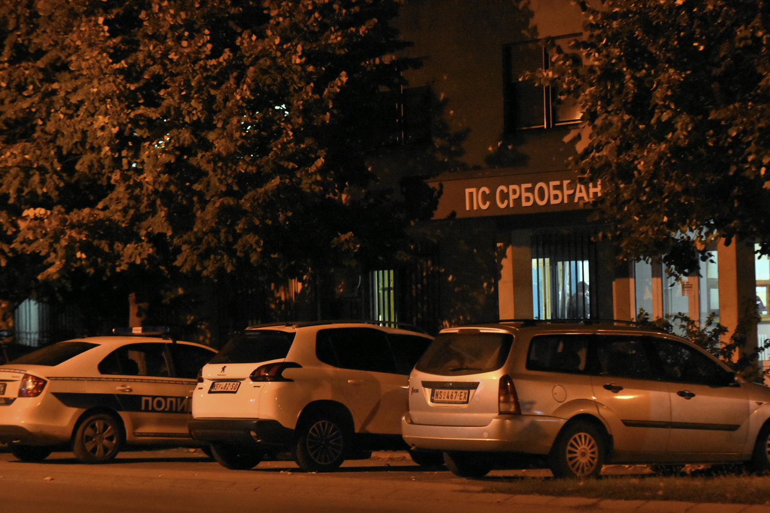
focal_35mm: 123
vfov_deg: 11.1
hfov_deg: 16.7
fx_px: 2631
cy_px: 256
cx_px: 385
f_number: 3.2
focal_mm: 82
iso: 4000
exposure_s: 1/50
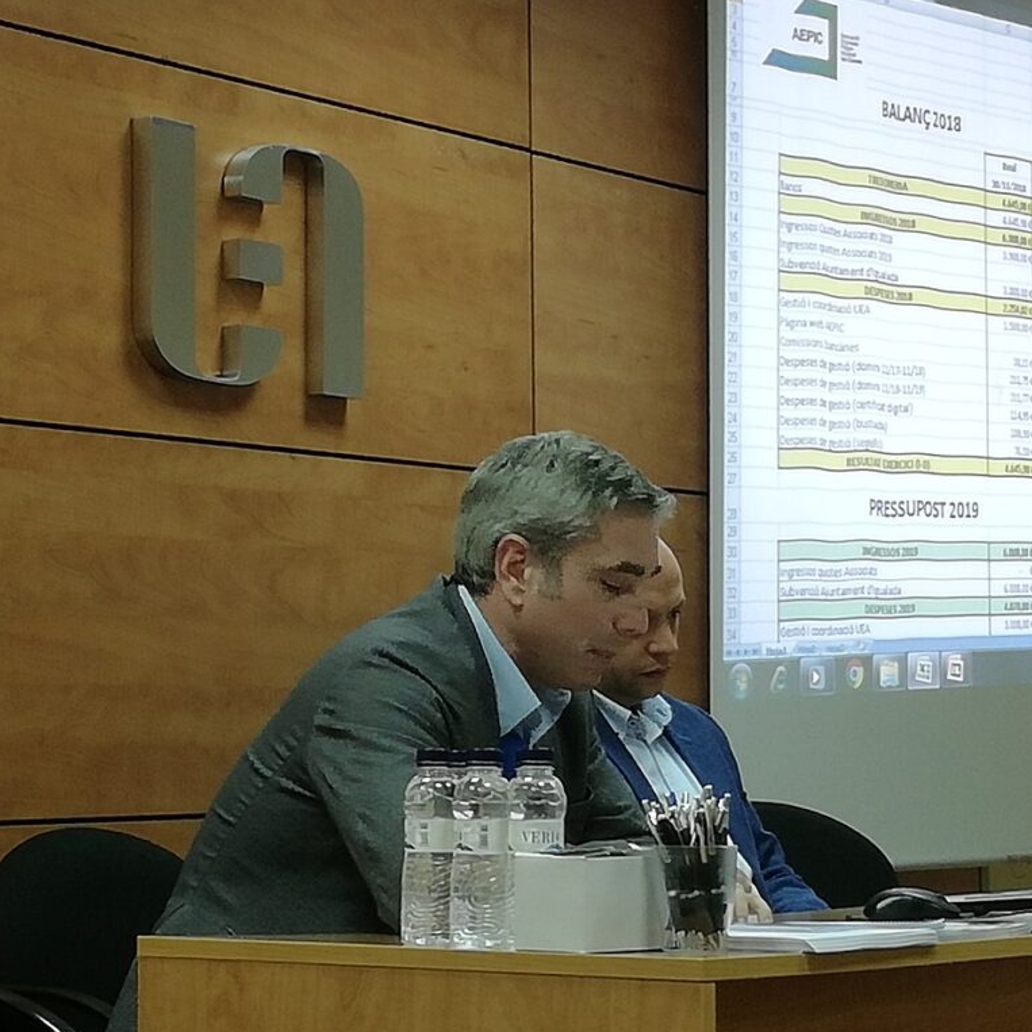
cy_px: 517
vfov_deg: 14.4
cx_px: 594
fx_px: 4081
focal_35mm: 121
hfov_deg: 14.4
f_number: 2.2
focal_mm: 3.81
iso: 200
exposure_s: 1/40
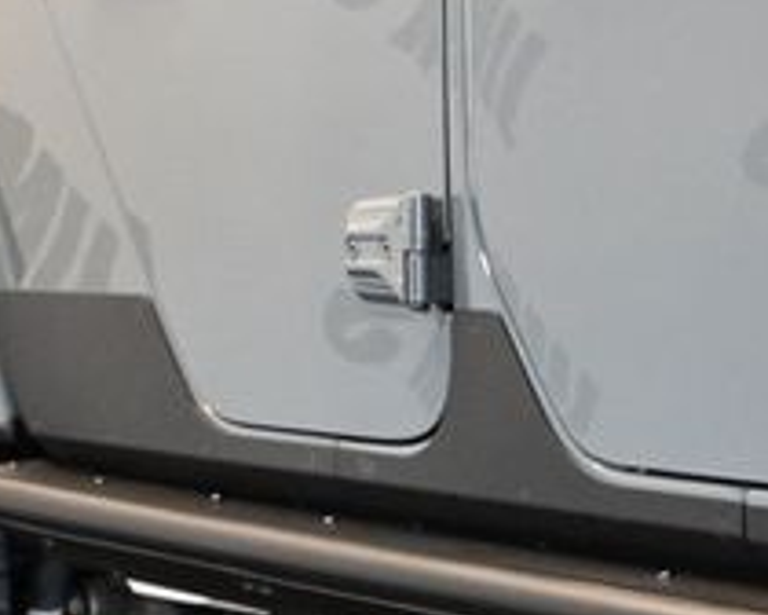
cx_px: 1072
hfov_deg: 17.9
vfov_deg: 15.4
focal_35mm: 98
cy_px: 615
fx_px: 2237
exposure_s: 1/60
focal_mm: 23
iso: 3600
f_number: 4.2
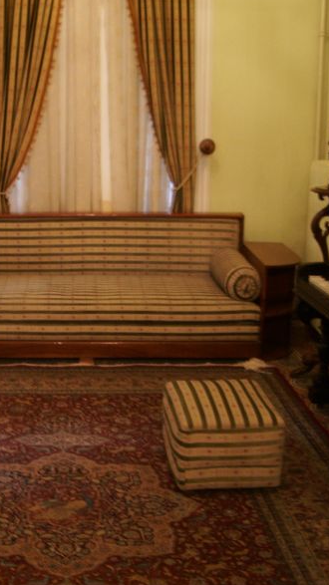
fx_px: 807
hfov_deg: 22.9
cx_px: 101
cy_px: 289
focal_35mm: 52
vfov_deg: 39.9
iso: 100
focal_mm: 5.8
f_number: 2.6
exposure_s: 1/1.67
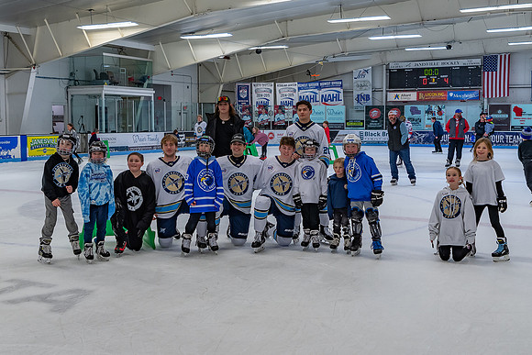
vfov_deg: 30.8
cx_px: 239
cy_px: 169
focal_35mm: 44
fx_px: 644
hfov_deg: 44.8
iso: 400
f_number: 4
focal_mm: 24
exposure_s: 1/250
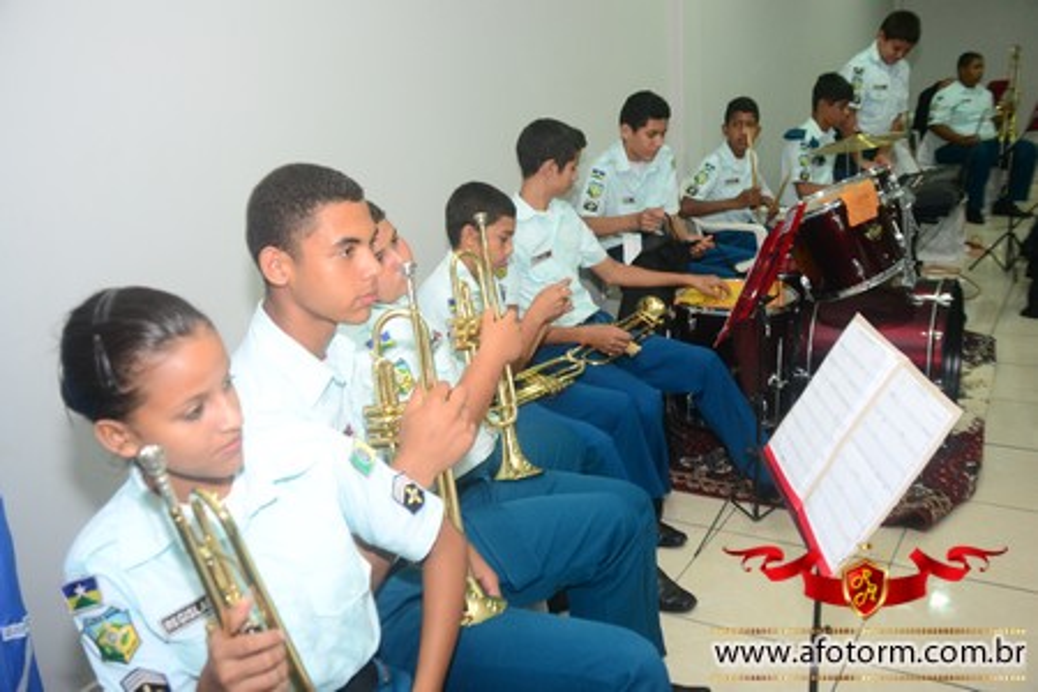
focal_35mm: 36
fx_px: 1038
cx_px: 519
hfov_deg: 53.1
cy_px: 346
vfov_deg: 36.9
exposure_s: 1/100
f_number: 3.8
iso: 1600
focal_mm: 24
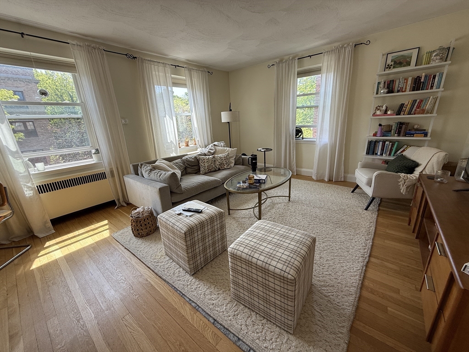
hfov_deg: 102.1
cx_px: 234
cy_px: 176
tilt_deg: -16.7
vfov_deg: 85.7
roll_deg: +2.8
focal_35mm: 14
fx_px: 190
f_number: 2.2
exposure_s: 1/124
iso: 64
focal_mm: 2.22
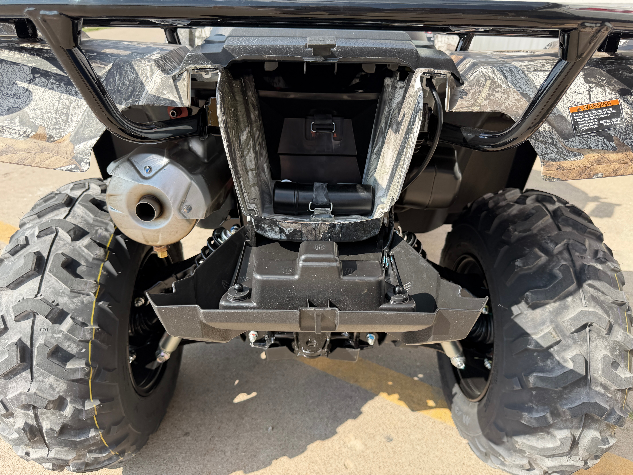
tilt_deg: -27.7
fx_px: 439
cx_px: 316
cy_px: 238
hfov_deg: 71.6
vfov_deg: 56.8
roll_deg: -0.9
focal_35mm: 24
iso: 100
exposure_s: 1/1174
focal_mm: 6.76
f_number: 1.78
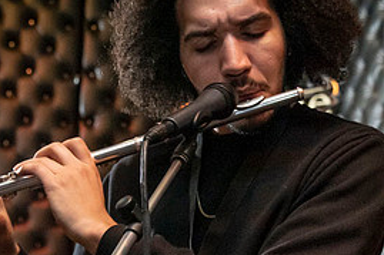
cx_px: 216
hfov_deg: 21.5
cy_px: 180
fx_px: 1013
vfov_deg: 14.3
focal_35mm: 95
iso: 6400
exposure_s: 1/200
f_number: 4
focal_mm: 44
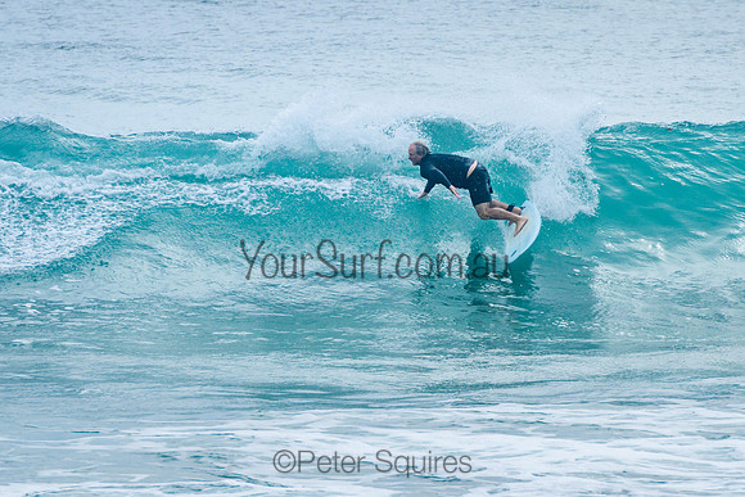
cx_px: 452
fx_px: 11391
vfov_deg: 2.5
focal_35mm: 550
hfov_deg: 3.7
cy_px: 216
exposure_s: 1/2000
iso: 500
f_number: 10
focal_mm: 400
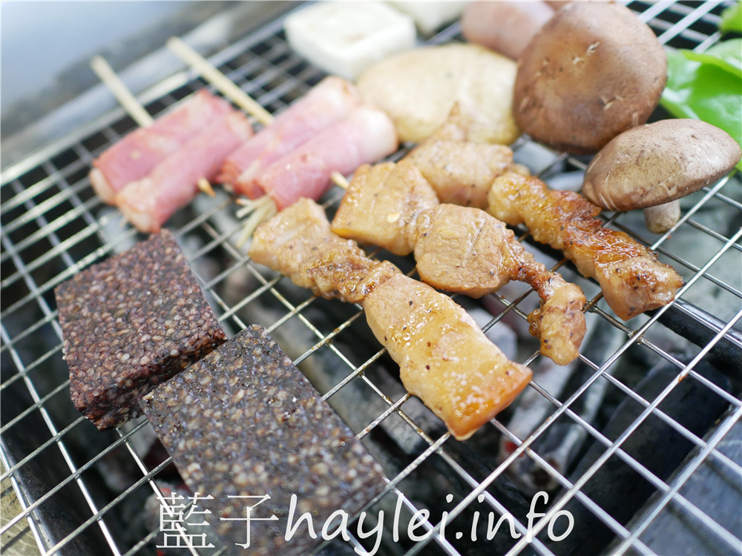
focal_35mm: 30
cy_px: 278
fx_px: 643
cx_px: 371
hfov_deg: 60.0
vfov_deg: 46.8
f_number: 1.7
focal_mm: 15
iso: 800
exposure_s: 1/60
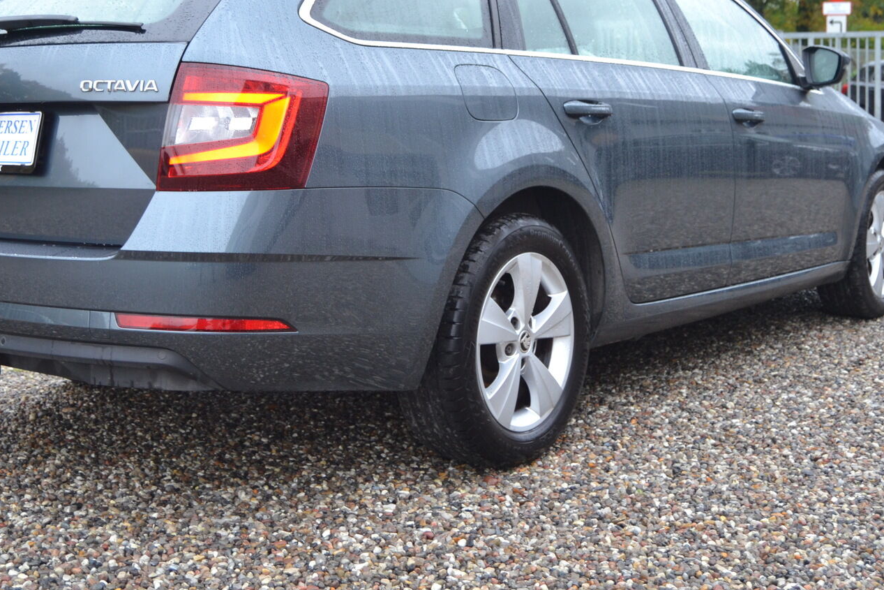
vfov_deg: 26.7
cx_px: 375
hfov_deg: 39.5
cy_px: 162
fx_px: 1228
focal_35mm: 50
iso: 400
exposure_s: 1/60
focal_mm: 22
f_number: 4
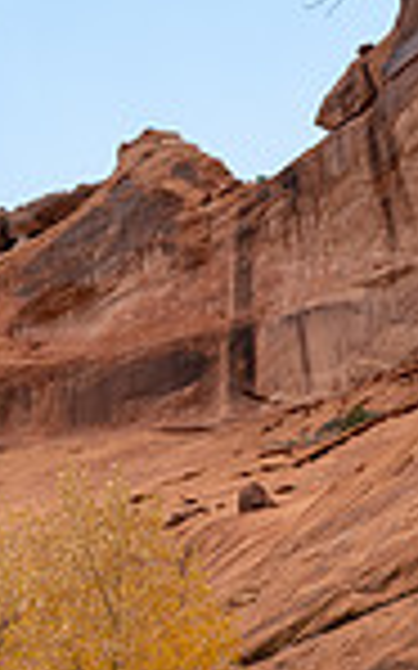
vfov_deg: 15.1
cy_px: 751
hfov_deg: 9.7
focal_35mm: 135
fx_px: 2463
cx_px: 137
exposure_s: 1/1600
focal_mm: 44
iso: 400
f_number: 4
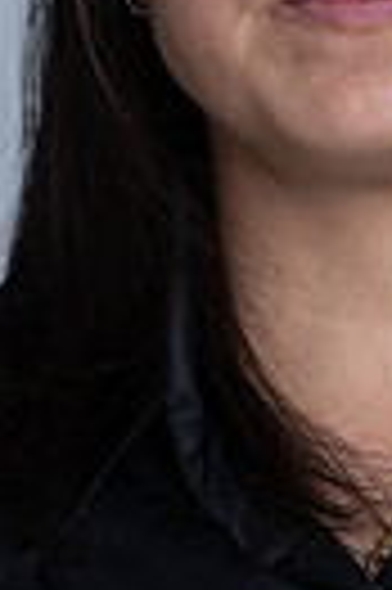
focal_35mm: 537
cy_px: 225
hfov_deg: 2.6
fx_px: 8794
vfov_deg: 3.8
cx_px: 410
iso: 160
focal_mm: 156
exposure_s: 1/200
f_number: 5.6
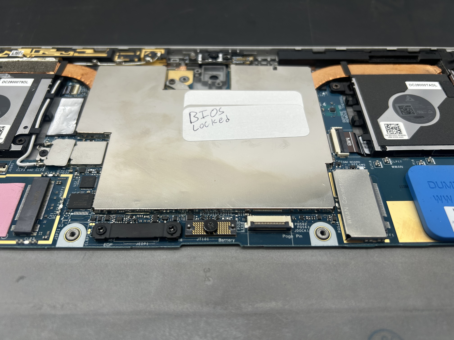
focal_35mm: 26
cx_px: 227
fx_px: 341
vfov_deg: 53.1
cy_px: 170
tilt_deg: -51.2
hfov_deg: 67.3
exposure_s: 1/334
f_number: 1.5
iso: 50
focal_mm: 5.7
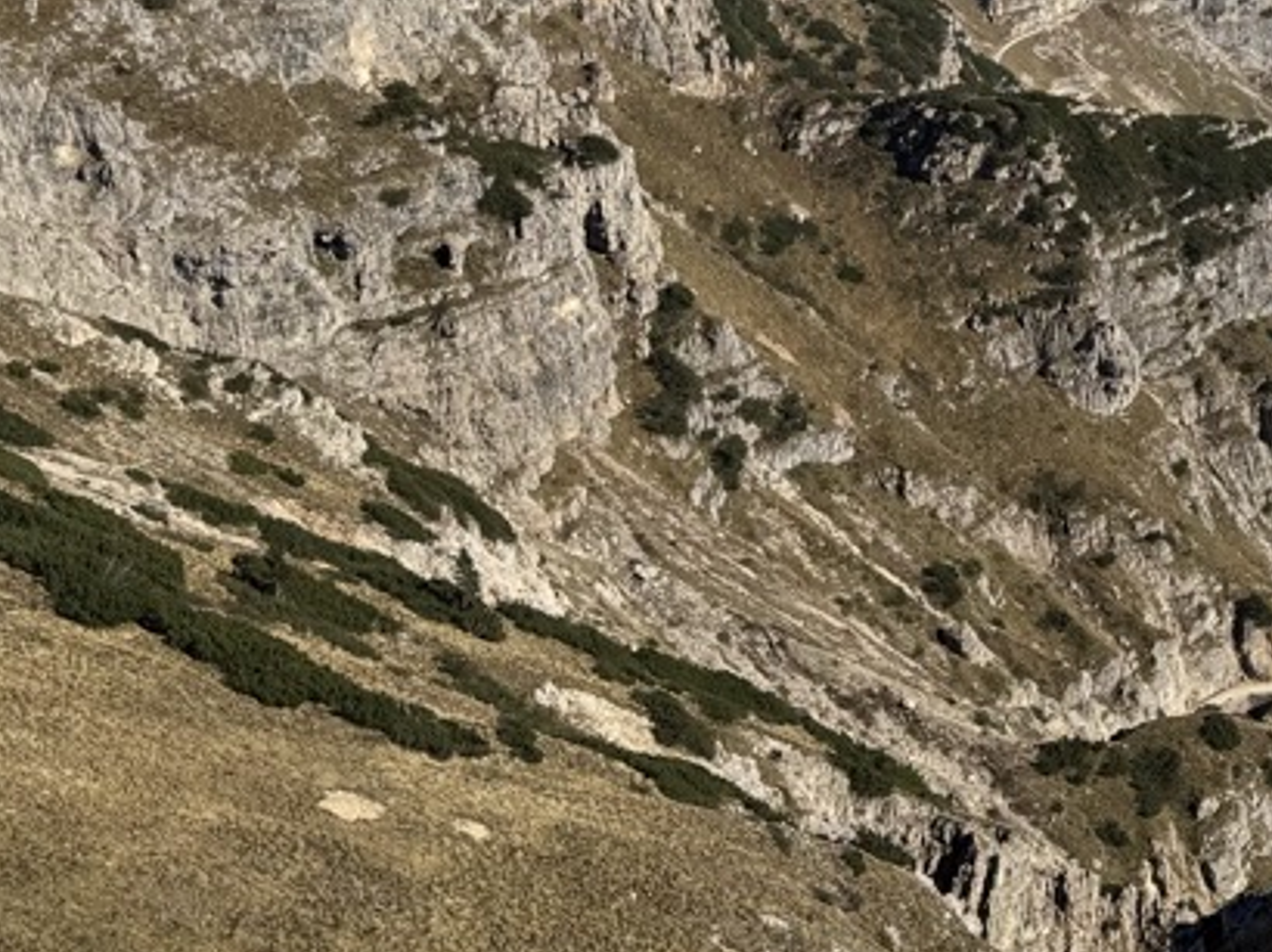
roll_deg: +1.2
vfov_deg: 23.7
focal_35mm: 60
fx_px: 2203
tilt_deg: -13.6
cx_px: 1266
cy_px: 93
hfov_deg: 30.0
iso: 80
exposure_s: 1/5348
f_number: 1.78
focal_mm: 6.76
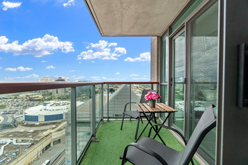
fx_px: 103
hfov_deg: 100.4
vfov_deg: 77.3
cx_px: 124
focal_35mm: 15
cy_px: 82
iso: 640
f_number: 6.3
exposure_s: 1/500
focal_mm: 10
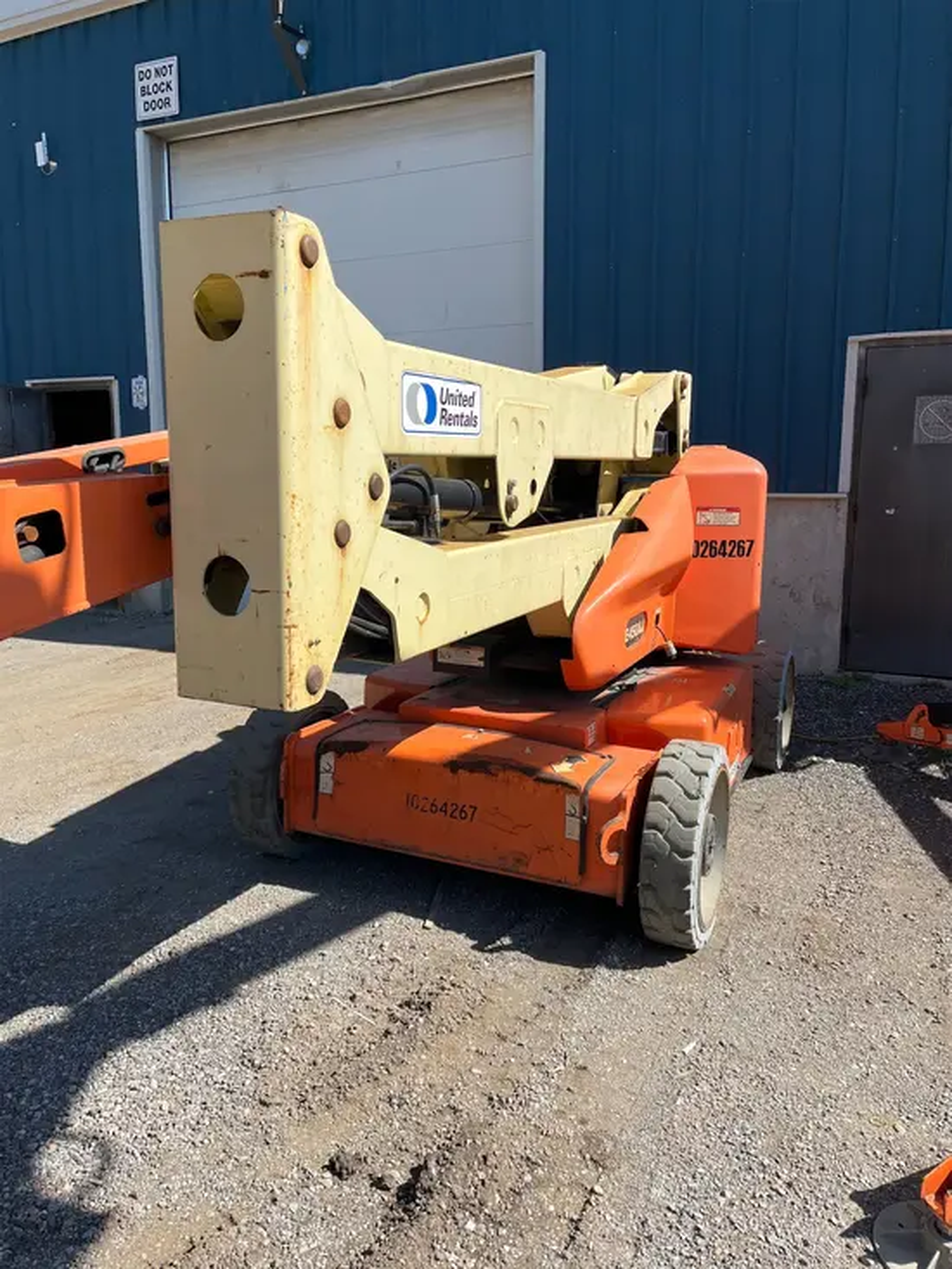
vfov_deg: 67.3
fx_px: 953
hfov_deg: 53.1
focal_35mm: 26
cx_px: 476
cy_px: 634
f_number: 1.6
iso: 50
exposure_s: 1/3135
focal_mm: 5.1
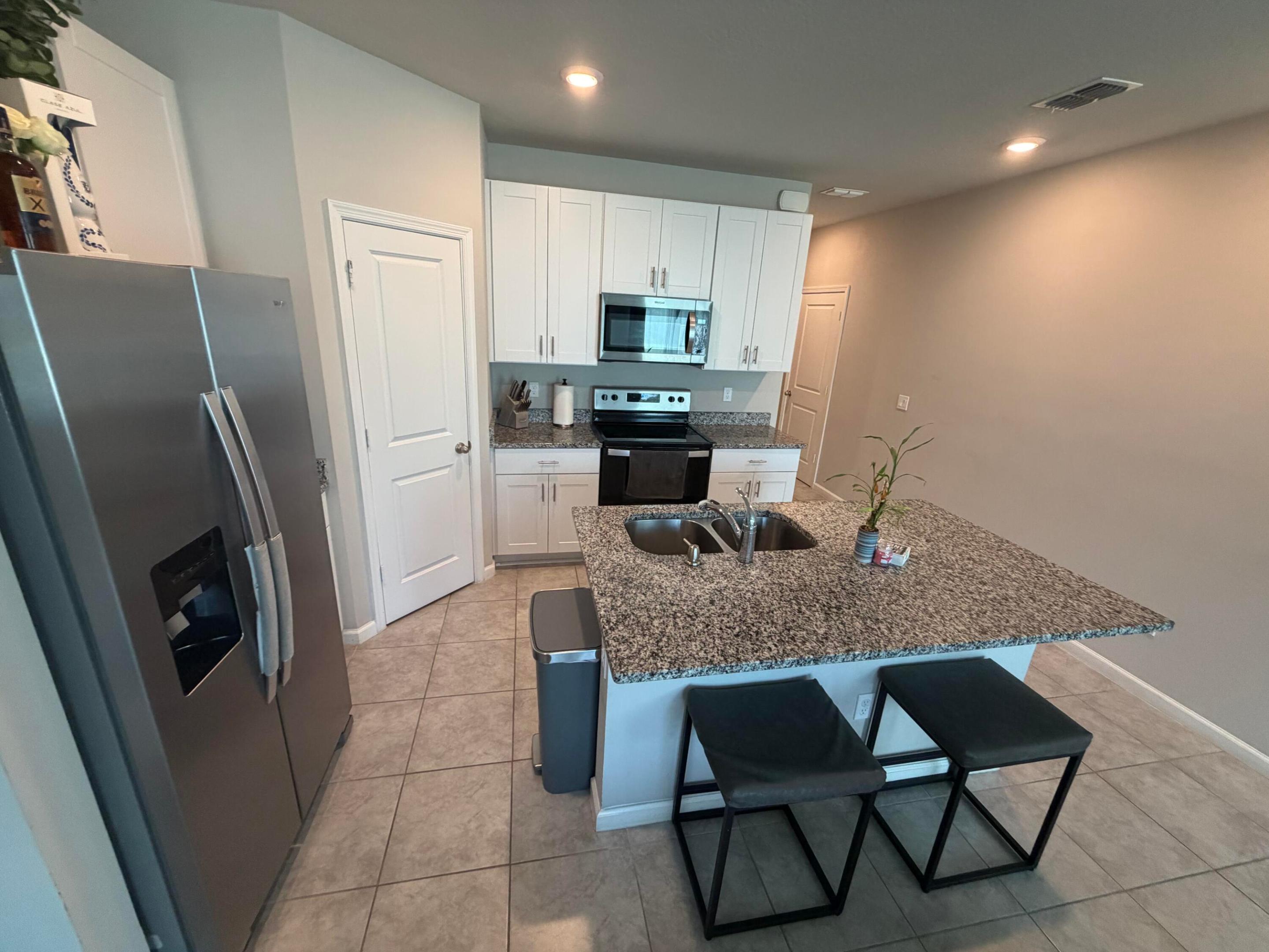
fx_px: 513
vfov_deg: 85.7
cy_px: 476
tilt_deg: -18.0
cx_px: 634
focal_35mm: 14
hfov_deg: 102.1
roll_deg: -3.1
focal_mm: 2.22
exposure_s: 1/120
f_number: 2.2
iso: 320
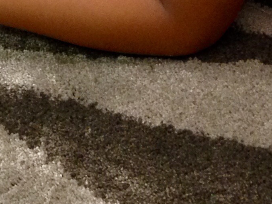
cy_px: -206
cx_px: -86
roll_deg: +16.7
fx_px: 1250
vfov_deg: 8.8
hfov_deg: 12.0
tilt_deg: -28.6
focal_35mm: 159
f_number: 2.4
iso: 160
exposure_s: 1/20
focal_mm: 4.12
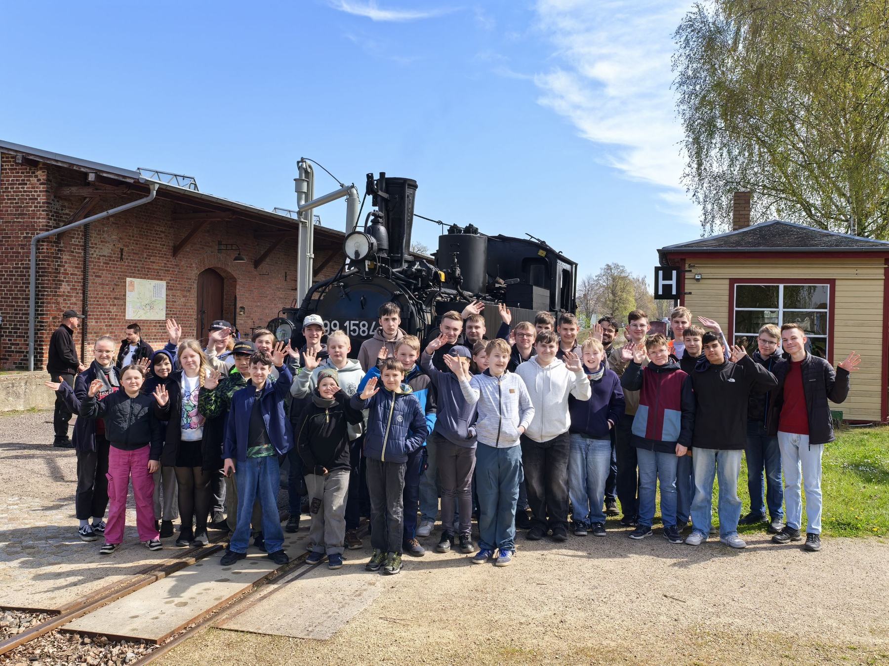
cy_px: 333
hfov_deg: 55.4
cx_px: 444
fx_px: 847
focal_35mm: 33
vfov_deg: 42.9
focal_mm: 8.5
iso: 50
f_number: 4
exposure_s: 1/460
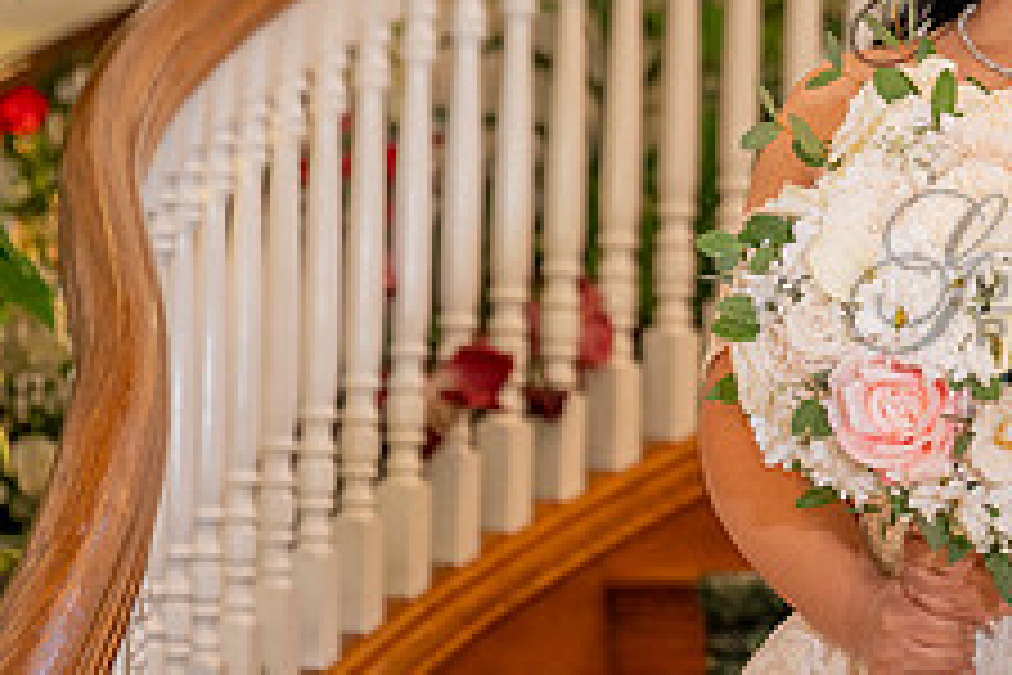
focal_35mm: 193
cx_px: 1132
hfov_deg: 10.5
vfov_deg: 7.1
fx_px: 5425
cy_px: 244
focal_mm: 70
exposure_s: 1/160
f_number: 2.8
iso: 1000
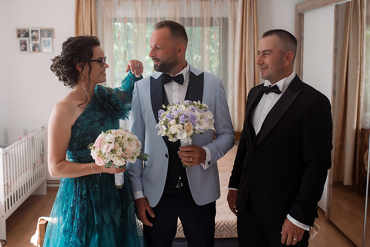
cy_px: 108
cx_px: 172
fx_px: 414
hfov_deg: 48.2
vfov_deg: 33.2
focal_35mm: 40
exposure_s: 1/200
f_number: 2.8
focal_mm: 35
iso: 400
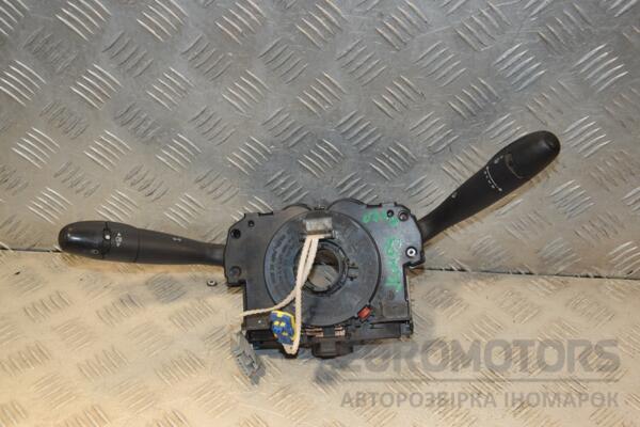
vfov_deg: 25.8
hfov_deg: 37.9
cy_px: 214
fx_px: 933
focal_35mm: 52
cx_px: 320
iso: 800
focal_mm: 35
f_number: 6.3
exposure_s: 1/200
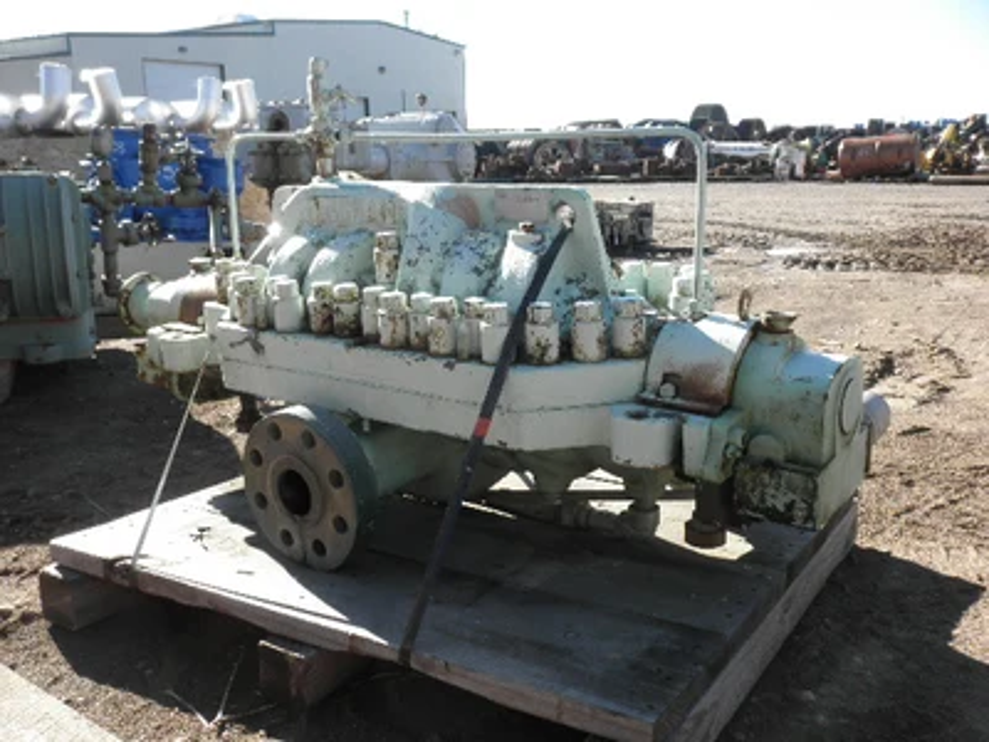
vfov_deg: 40.7
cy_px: 371
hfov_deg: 52.6
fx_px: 1000
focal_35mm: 35
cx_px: 494
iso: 64
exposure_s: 1/320
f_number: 3.2
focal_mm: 6.1
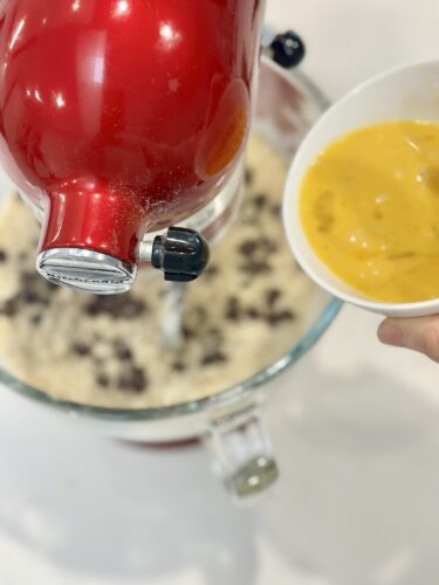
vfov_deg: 39.7
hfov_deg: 30.3
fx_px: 812
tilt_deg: -68.3
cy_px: 292
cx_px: 220
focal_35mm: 48
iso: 125
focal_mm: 6.86
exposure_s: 1/120
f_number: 1.78
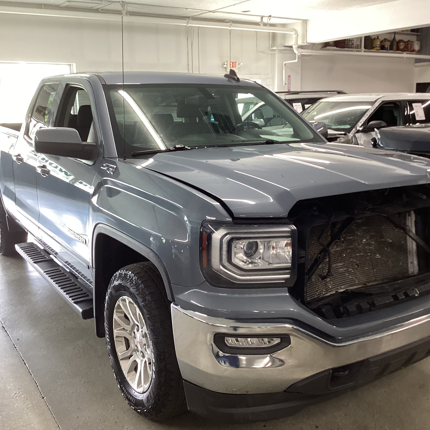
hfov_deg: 44.9
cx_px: 227
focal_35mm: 37
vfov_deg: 44.9
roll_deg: -0.8
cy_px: 213
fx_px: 520
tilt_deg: -17.2
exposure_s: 1/50
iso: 125
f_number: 2.4
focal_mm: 3.3
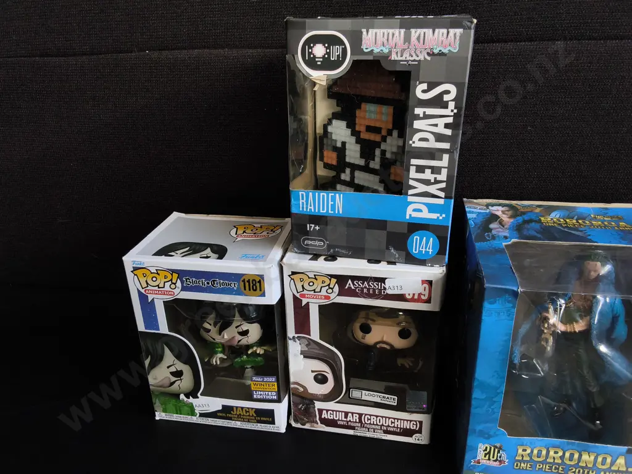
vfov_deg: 51.4
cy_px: 237
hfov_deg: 65.3
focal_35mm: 27
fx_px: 493
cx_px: 316
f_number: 2
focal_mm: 2.87
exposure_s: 1/100
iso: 100
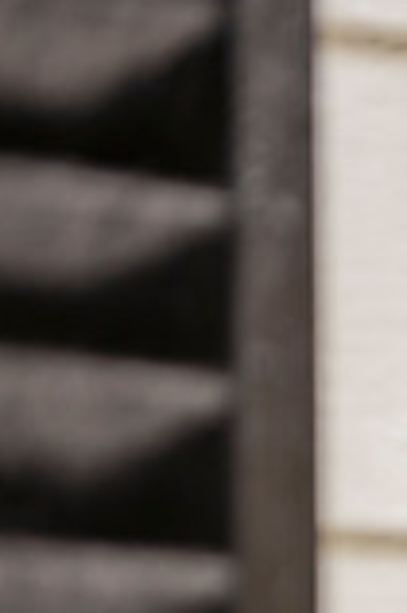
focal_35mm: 633
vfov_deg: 3.3
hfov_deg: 2.2
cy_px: 572
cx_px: 1035
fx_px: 10757
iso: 100
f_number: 2.8
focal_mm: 170
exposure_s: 1/640
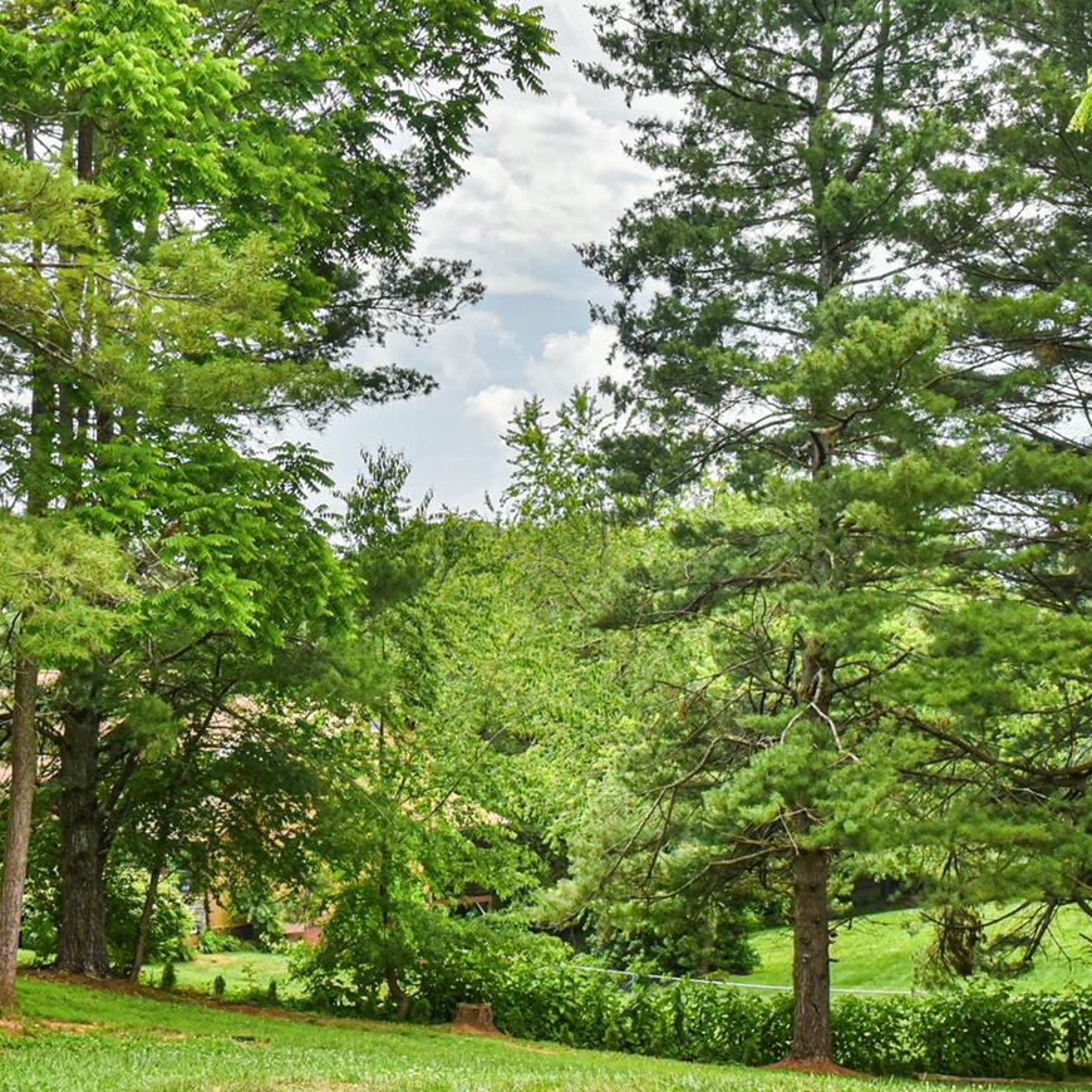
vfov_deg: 28.5
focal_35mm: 60
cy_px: 705
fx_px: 2141
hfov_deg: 28.4
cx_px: 373
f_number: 10
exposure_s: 1/400
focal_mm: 30
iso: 1600
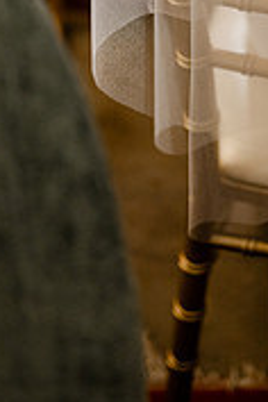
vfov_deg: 15.7
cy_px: -39
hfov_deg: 10.8
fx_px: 1418
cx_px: 145
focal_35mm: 127
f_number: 1.8
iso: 250
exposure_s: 1/60
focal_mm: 50
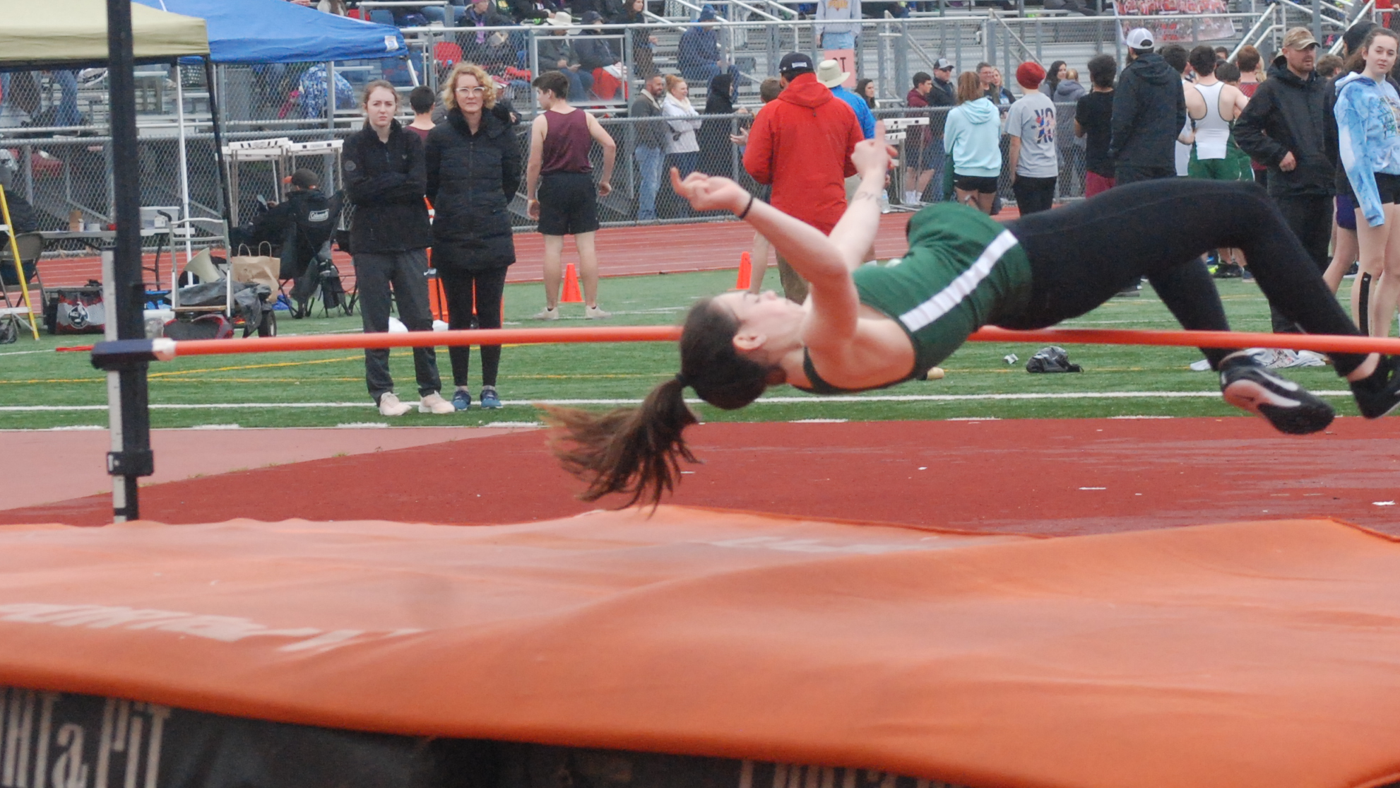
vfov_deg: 5.8
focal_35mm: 209
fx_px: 7759
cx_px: 935
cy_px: 165
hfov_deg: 10.3
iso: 1000
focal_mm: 68
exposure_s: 1/800
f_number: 7.1
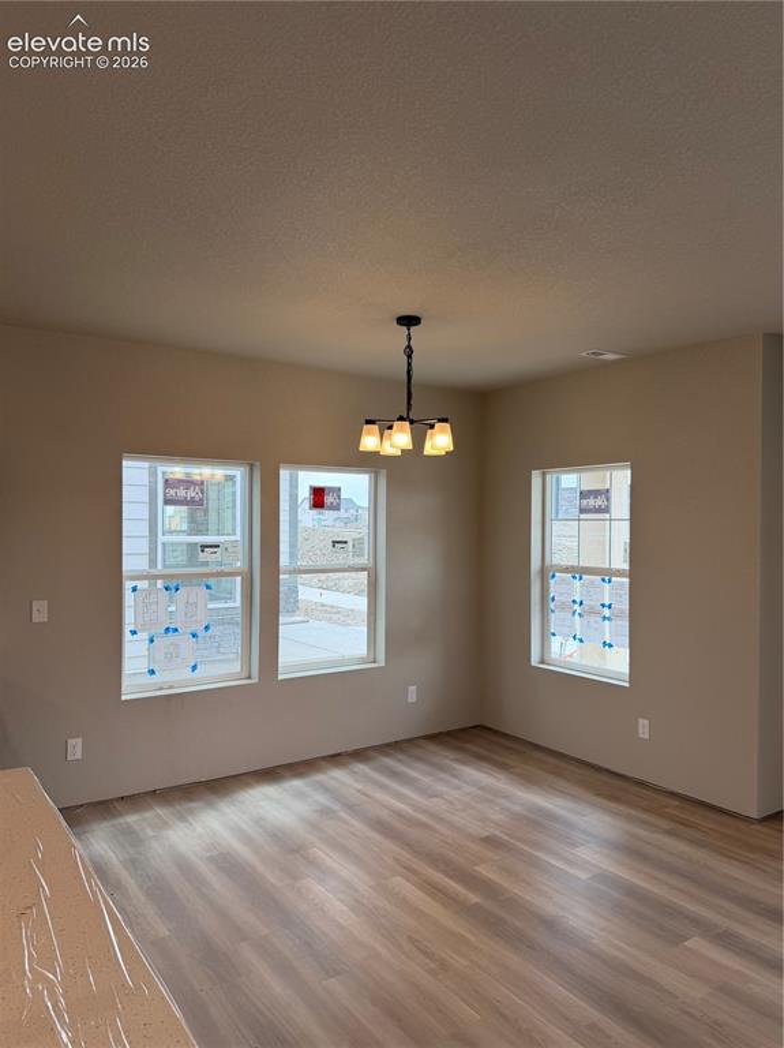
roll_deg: -0.8
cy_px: 524
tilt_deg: -1.5
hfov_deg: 56.8
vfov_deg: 71.6
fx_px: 726
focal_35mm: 24
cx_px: 392
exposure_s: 1/170
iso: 80
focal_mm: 6.76
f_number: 1.78
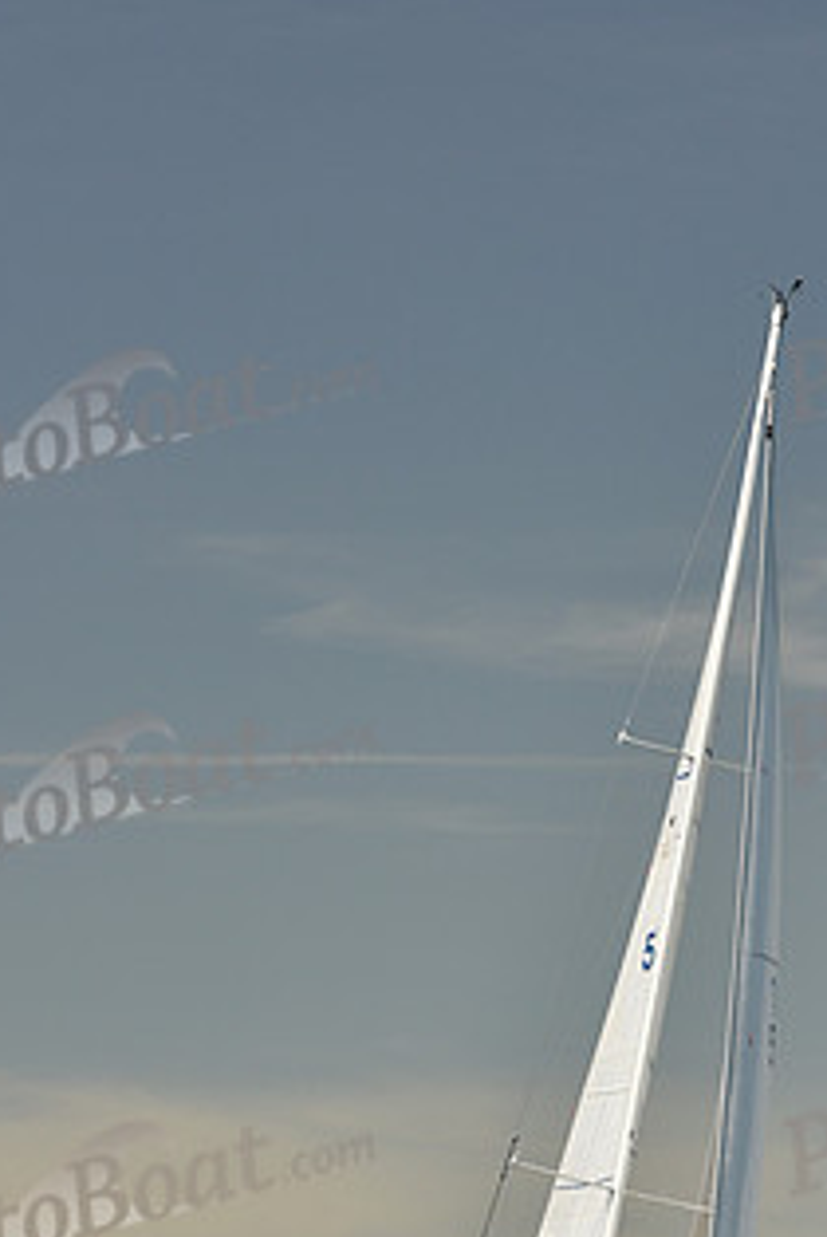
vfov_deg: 9.1
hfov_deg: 6.1
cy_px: 945
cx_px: 581
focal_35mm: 225
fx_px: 7735
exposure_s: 1/800
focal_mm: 122
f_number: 6.3
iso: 250
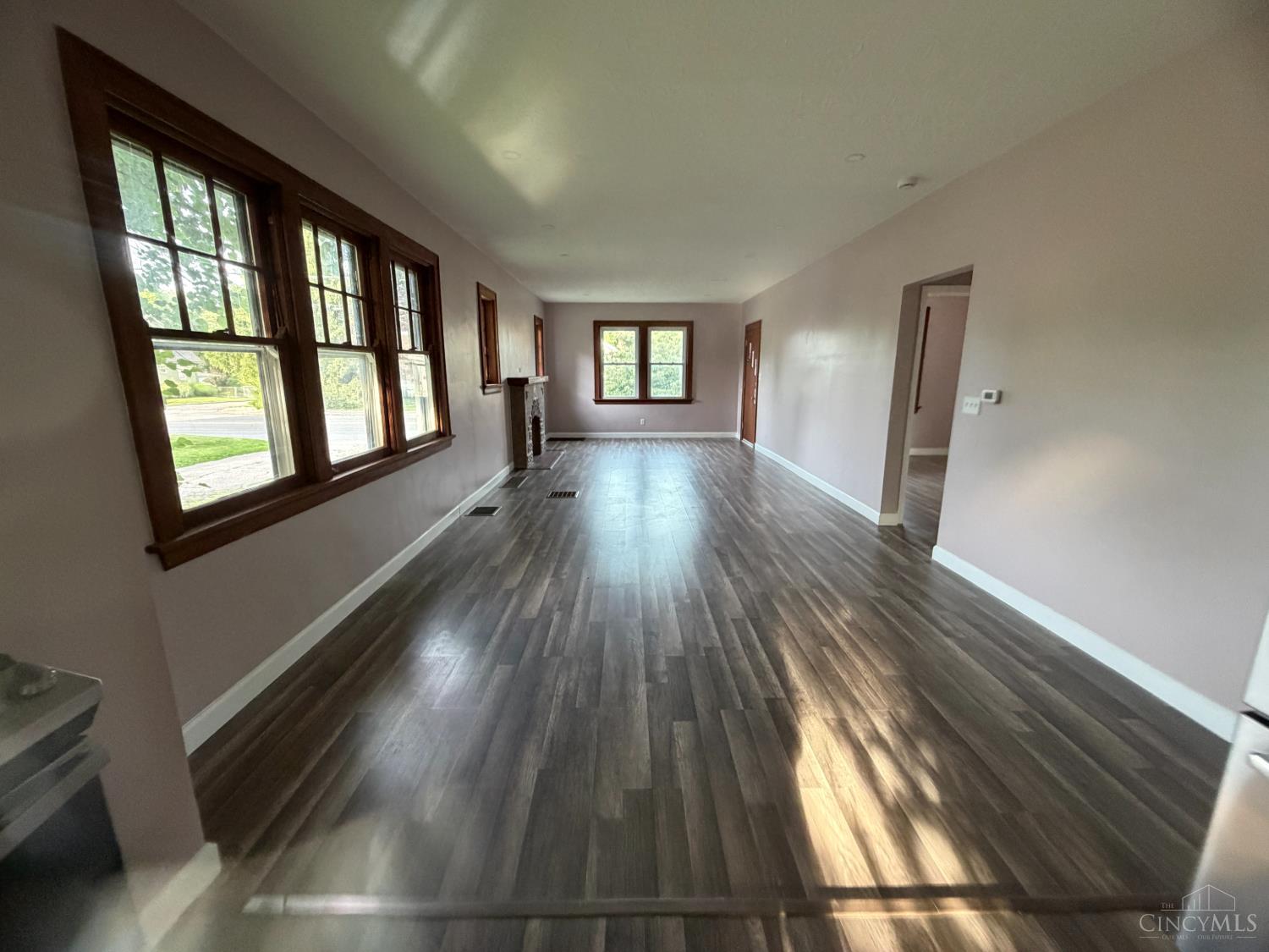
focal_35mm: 14
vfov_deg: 85.7
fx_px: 513
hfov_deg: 102.1
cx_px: 634
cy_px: 476
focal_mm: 2.22
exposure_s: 1/60
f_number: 2.2
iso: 400
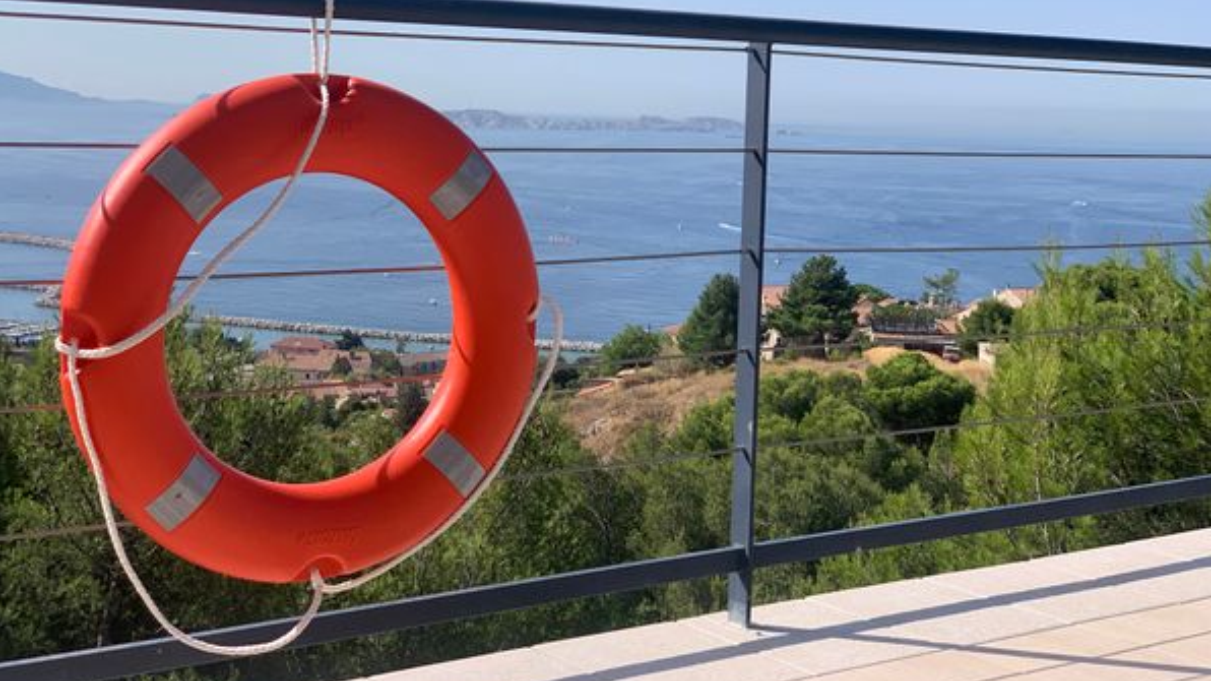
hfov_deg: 36.6
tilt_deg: -6.0
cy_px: 254
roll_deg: -2.2
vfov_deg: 21.0
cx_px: 603
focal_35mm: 57
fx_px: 1830
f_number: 2.4
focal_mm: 6
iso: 16
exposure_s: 1/1261
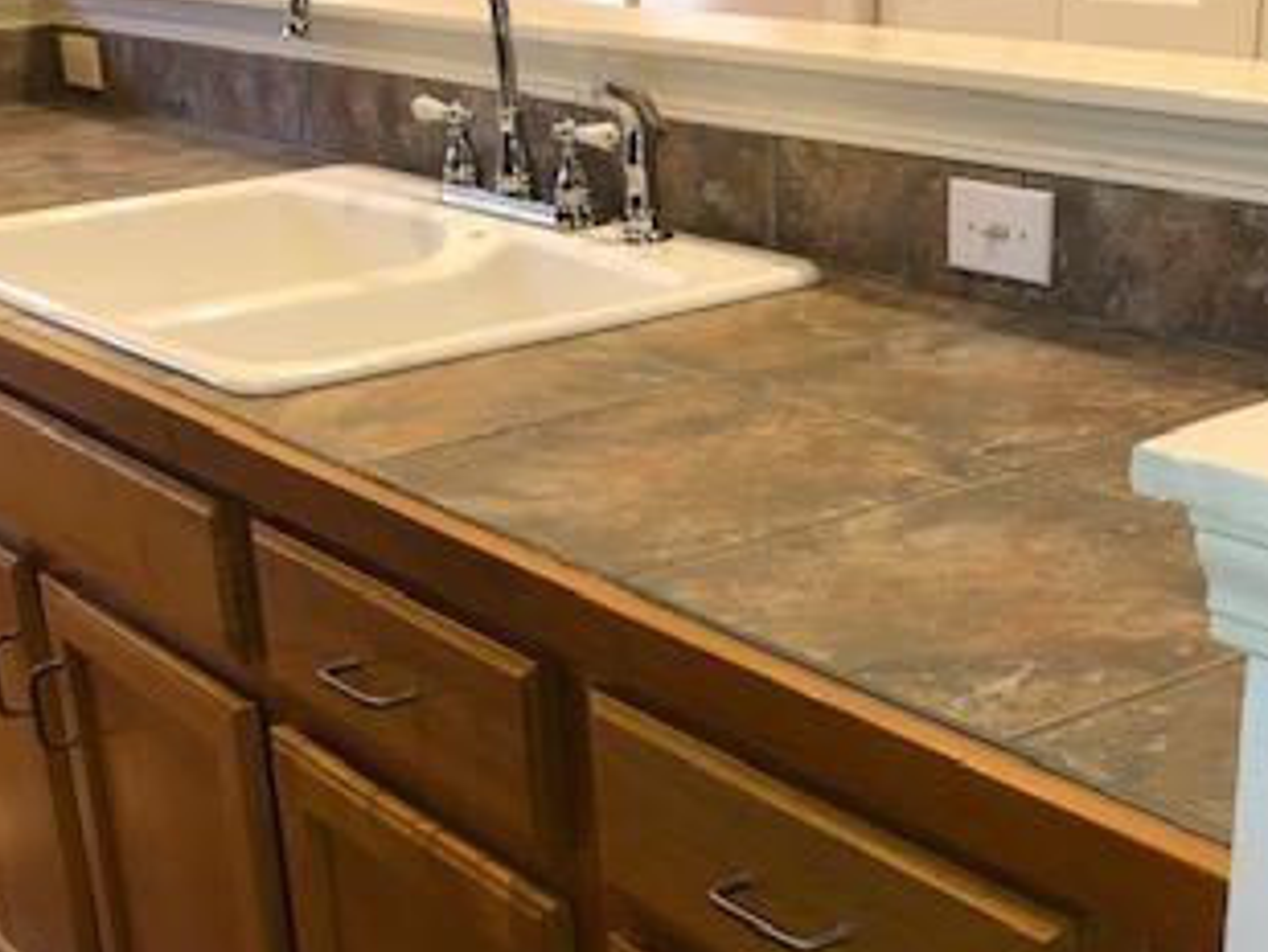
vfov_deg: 24.8
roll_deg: +1.7
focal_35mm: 58
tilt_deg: -23.5
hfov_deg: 33.2
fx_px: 2125
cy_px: 763
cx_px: 706
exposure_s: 1/15
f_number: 1.8
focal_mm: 3.99
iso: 50
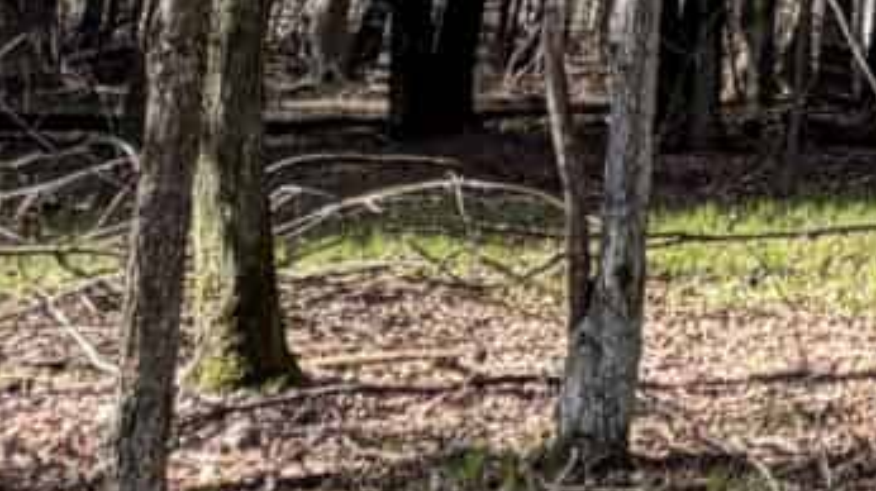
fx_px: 2623
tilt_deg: +11.9
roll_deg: -1.7
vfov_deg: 9.7
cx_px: 1881
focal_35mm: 113
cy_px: -615
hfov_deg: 14.7
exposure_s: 1/166
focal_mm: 2.22
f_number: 2.2
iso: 50
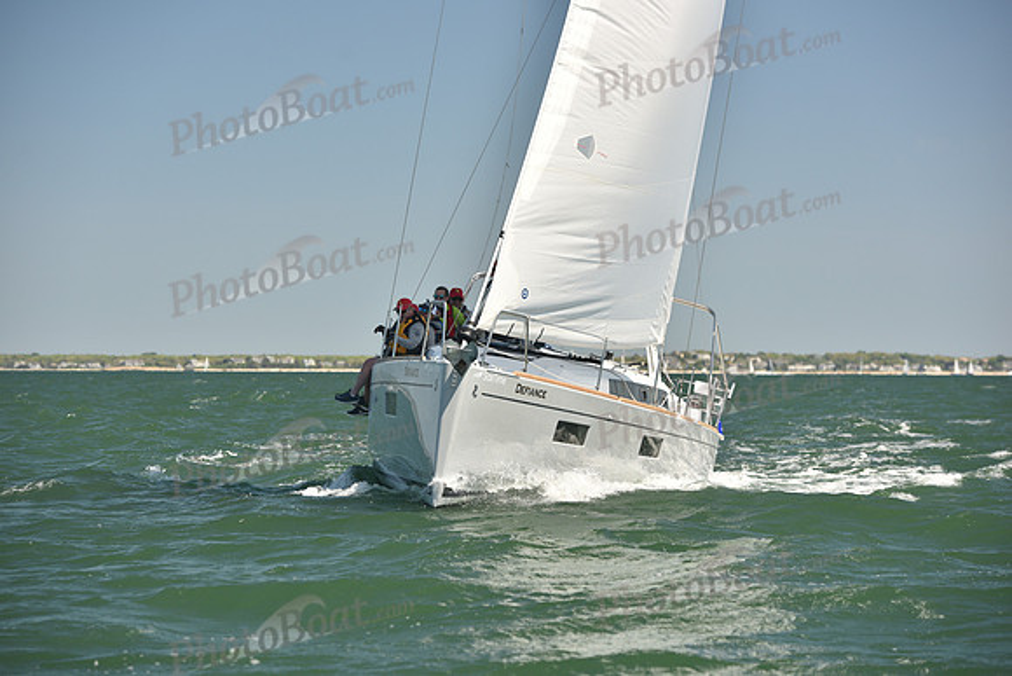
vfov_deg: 11.2
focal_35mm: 122
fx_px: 3430
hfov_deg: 16.8
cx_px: 506
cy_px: 338
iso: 250
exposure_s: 1/800
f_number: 4.5
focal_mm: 122
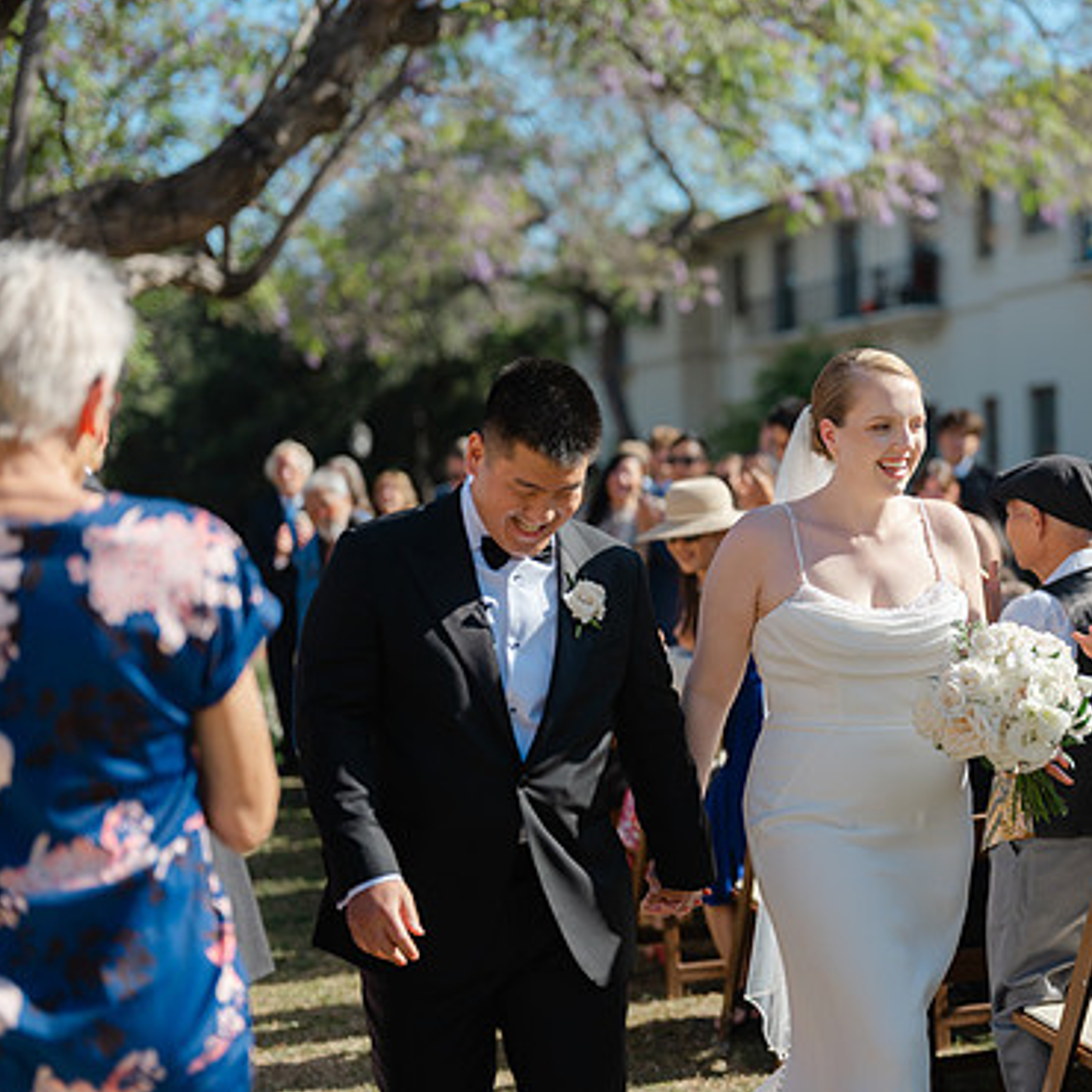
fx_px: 2177
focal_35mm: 61
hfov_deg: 27.9
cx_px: 750
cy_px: 550
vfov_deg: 28.2
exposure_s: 1/2500
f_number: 1.7
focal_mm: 55
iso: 160
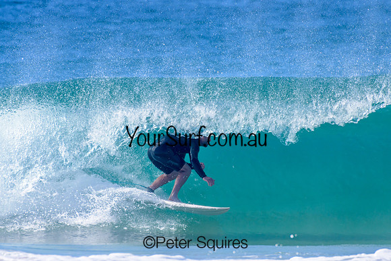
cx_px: 196
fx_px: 10863
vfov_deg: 1.4
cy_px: 130
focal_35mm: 1000
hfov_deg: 2.1
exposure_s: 1/2000
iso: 1250
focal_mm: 1000
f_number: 11
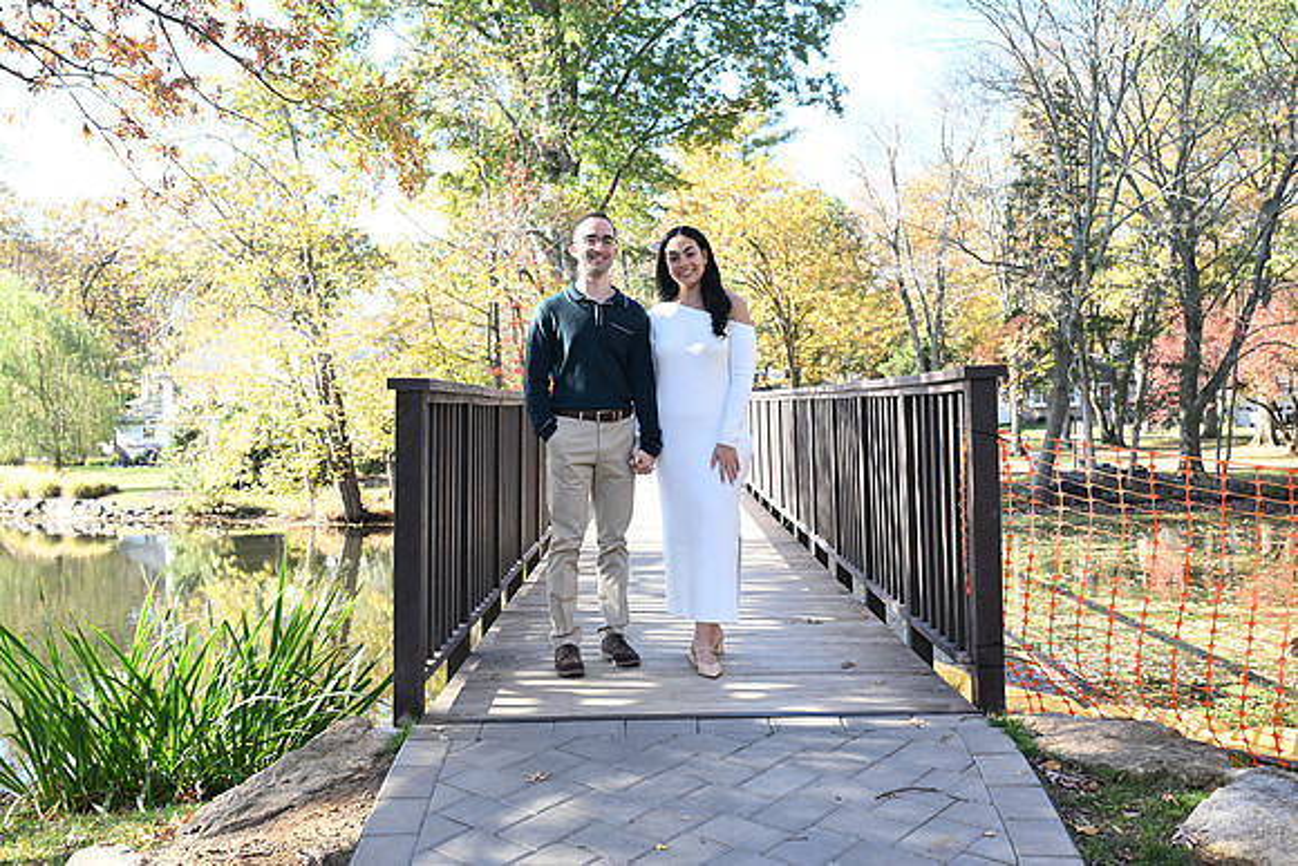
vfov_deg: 36.9
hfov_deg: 53.1
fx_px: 1298
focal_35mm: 36
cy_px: 433
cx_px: 649
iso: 200
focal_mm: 36
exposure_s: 1/100
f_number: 5.6
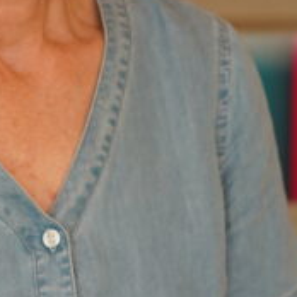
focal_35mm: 472
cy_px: 99
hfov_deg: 3.7
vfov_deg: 3.7
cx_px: 97
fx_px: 4582
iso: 100
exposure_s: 1/320
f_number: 1.4
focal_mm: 56
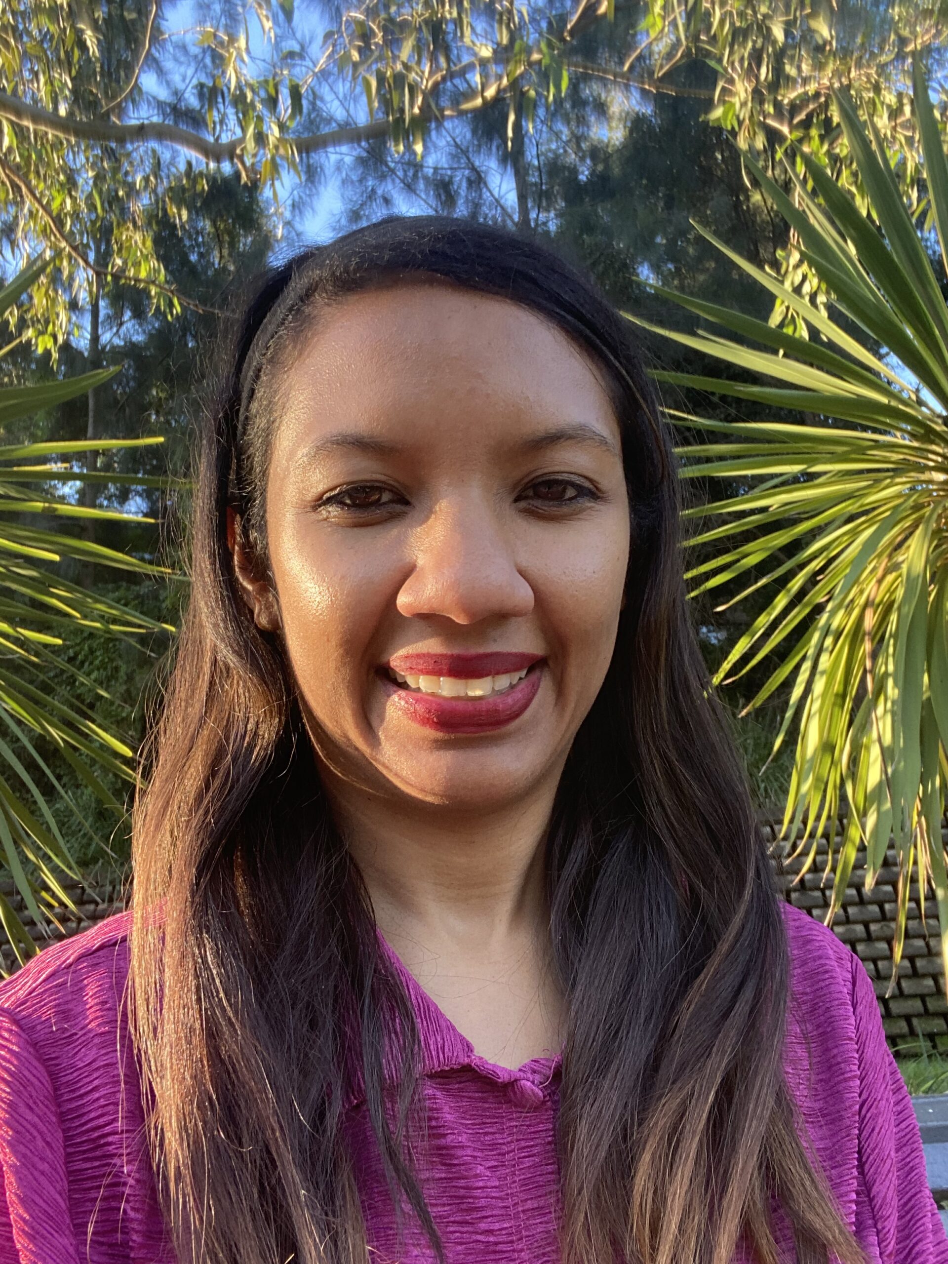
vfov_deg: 60.0
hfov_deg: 46.8
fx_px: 1095
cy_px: 632
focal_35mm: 30
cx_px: 474
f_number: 2.2
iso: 80
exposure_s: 1/122
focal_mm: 2.71
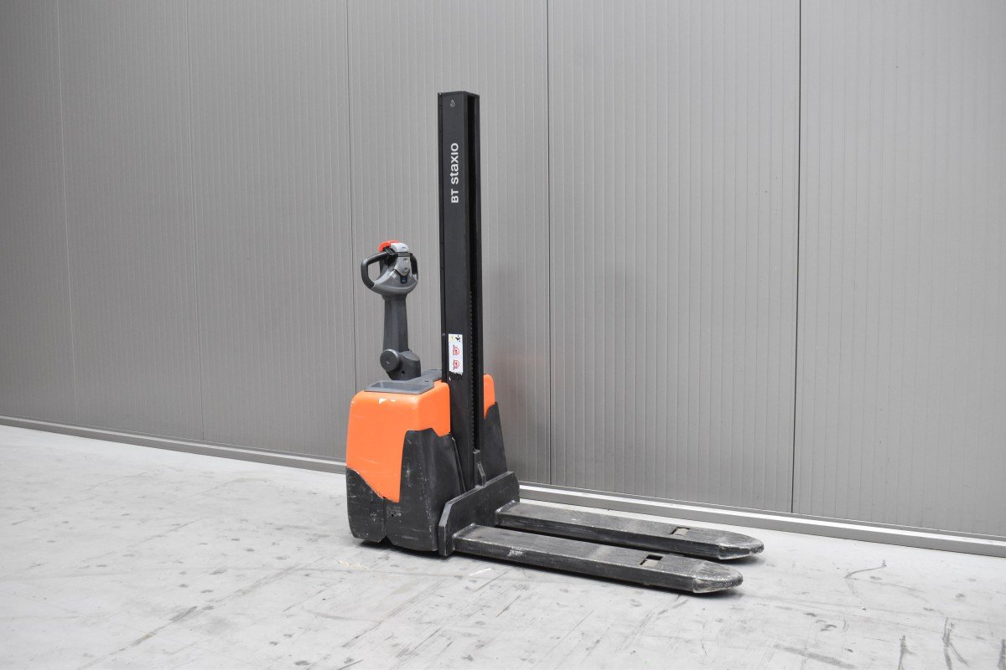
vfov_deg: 40.0
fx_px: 922
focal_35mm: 33
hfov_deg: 57.2
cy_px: 335
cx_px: 503
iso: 1600
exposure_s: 1/30
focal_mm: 22
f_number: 5
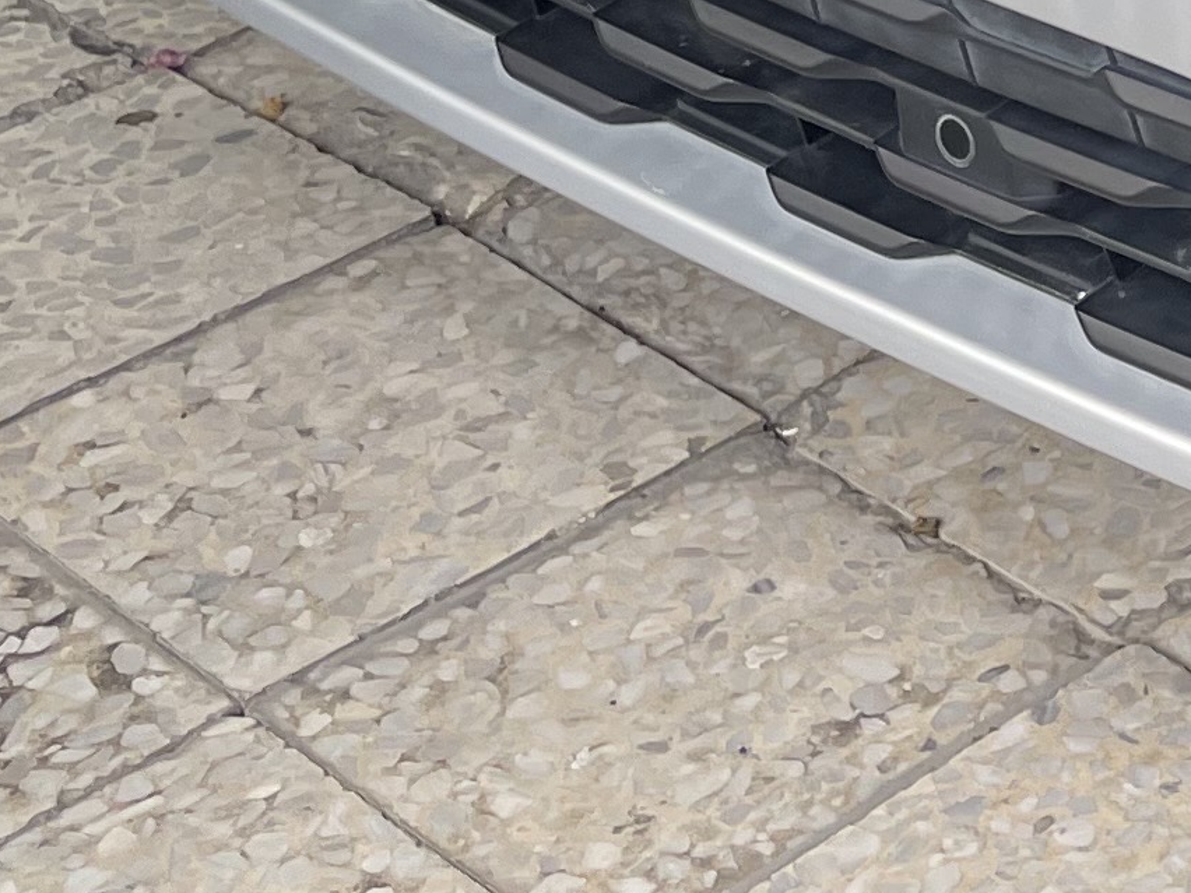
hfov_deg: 14.3
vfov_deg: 10.6
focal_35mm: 123
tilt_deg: -14.7
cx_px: 2097
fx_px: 4232
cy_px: -1154
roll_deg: -0.3
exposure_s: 1/222
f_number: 1.6
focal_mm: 4.2
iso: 32
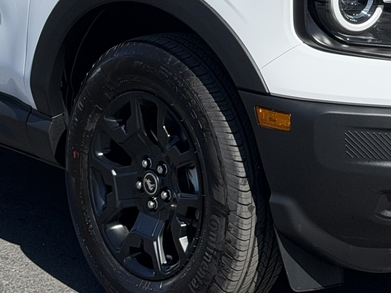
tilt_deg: -6.5
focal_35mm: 157
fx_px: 1774
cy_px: -65
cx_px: 209
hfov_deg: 12.6
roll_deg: -1.6
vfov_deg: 9.3
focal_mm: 6.76
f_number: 1.78
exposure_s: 1/6536
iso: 80
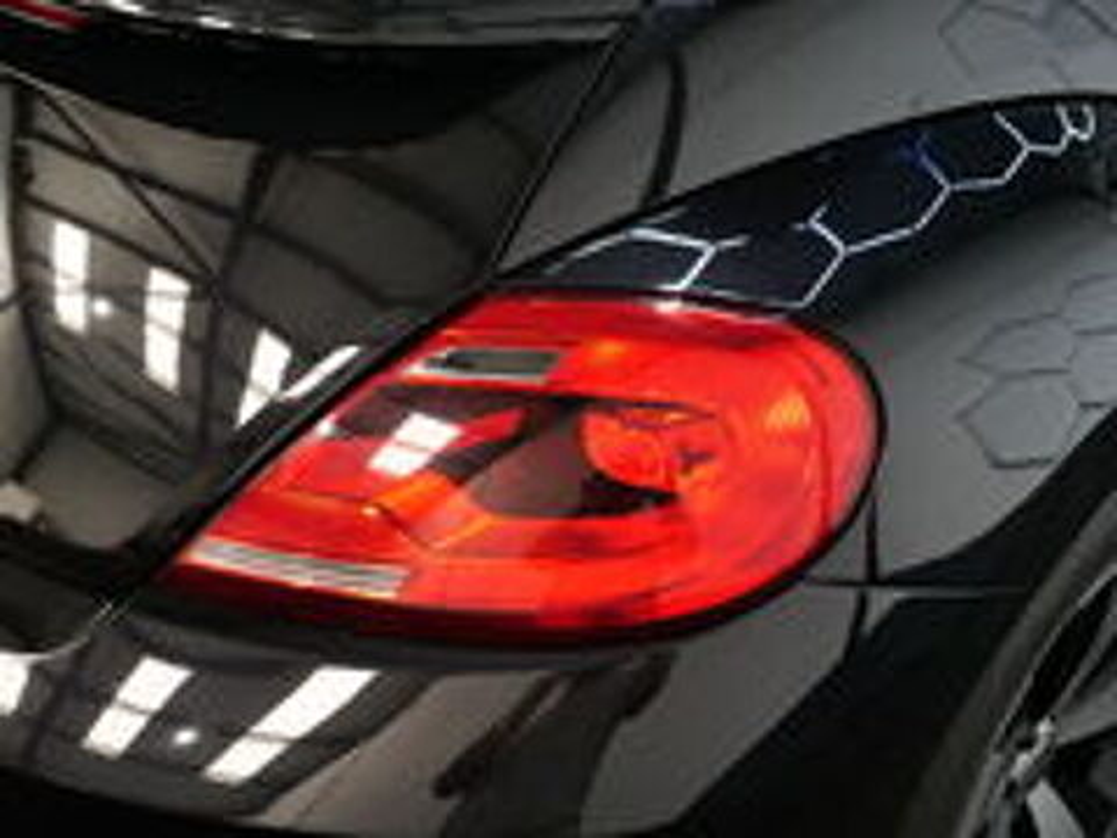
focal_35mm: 44
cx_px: 558
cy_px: 419
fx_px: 1420
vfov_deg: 32.9
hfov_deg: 42.9
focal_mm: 22
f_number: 3.3
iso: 1000
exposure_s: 1/60
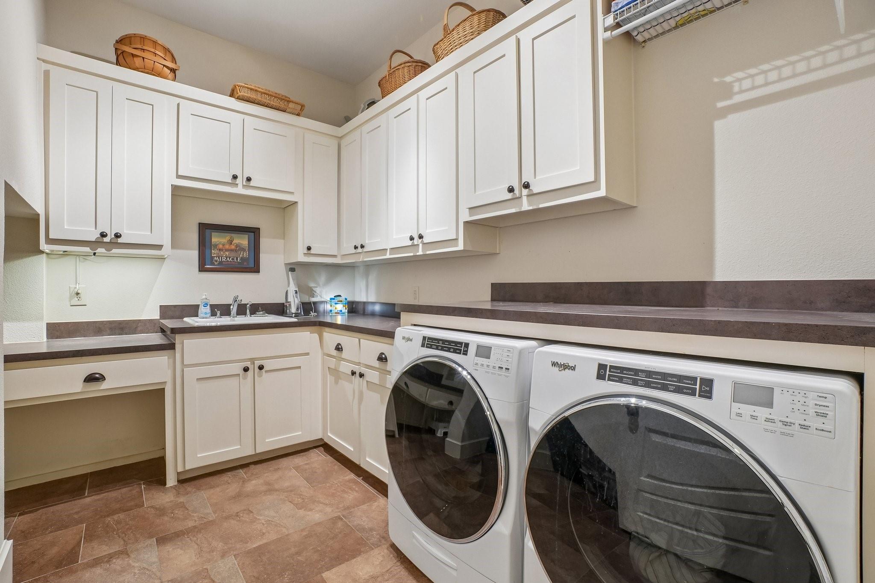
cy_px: 292
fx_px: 365
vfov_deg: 77.3
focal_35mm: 15
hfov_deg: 100.4
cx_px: 438
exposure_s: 1/6
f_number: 8
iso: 400
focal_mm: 10
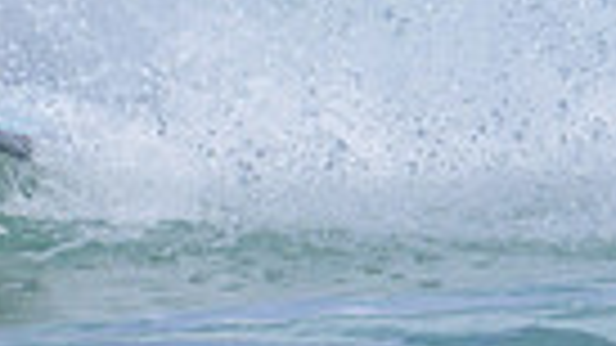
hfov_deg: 0.8
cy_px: -404
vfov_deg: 0.4
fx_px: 46167
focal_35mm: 2827
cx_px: 114
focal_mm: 470
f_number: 11
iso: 560
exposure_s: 1/2000
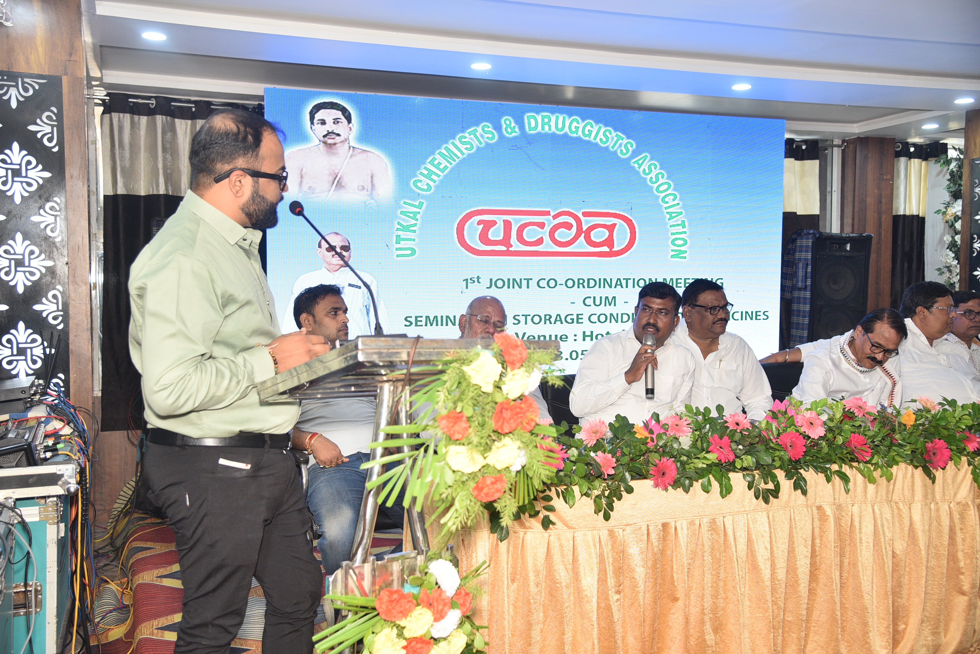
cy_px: 327
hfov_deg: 54.4
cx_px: 490
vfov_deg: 37.9
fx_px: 953
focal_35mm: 35
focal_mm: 35
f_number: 4
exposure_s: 1/200
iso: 1250
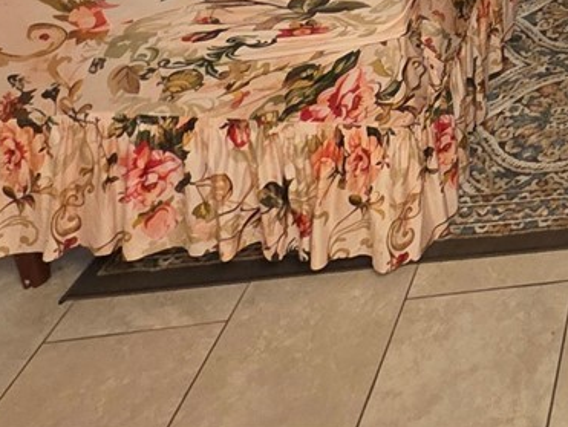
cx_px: 865
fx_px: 920
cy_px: -484
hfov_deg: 25.3
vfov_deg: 17.0
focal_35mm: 56
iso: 640
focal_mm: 2.2
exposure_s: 1/60
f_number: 1.9
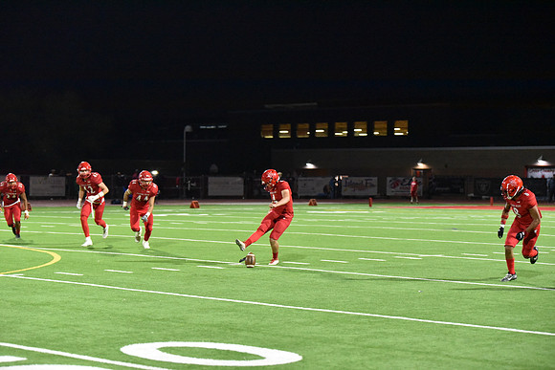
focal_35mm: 98
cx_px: 278
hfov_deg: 20.8
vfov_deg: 14.0
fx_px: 1511
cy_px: 185
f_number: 2.8
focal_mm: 98
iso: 12800
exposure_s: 1/1000
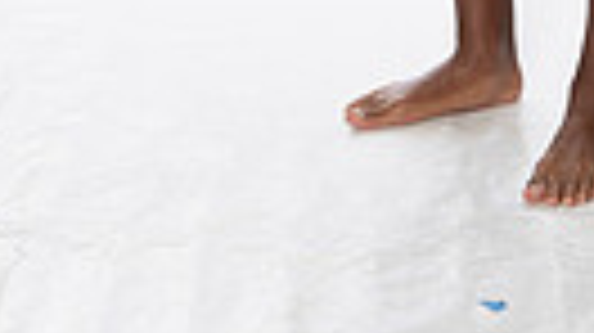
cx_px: 468
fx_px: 2801
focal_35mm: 178
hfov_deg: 12.1
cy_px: -626
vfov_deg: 6.3
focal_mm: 50
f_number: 8
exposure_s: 1/250
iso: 800
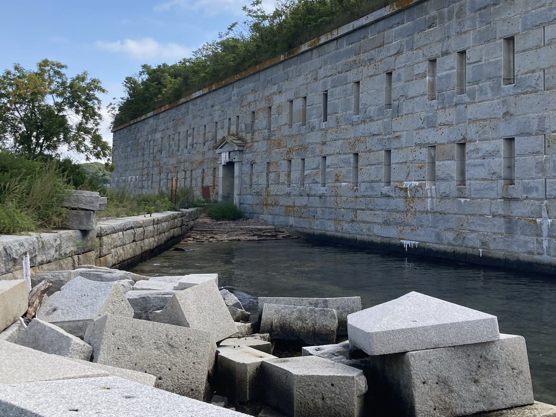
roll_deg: -0.1
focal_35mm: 44
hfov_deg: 42.9
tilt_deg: +6.0
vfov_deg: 32.5
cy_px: 126
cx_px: 291
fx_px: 707
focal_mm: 3.99
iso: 20
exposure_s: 1/2024
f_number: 1.8
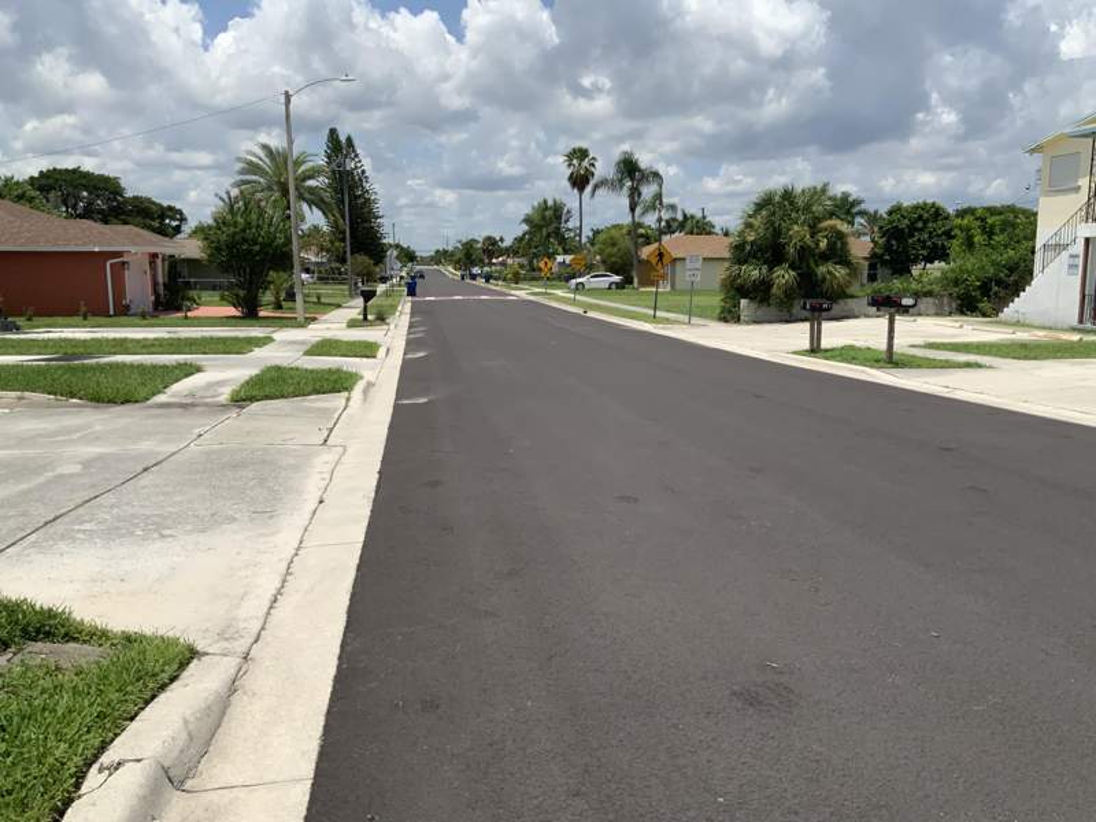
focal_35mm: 29
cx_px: 548
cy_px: 411
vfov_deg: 48.2
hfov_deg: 61.7
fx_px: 918
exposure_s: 1/3322
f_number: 1.8
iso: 20
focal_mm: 3
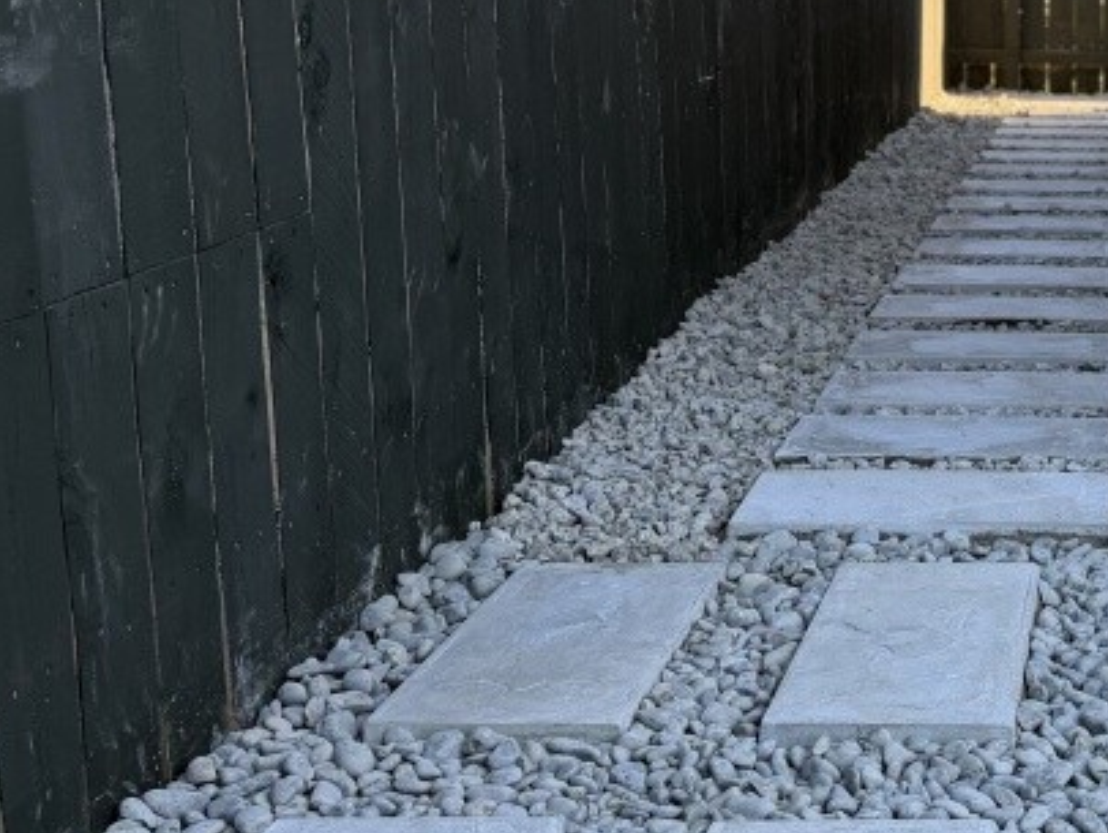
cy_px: 302
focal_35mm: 61
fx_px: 1954
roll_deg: -0.3
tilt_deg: -11.1
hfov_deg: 29.4
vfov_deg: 24.0
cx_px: 1134
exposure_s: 1/309
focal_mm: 6.76
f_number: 1.78
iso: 80
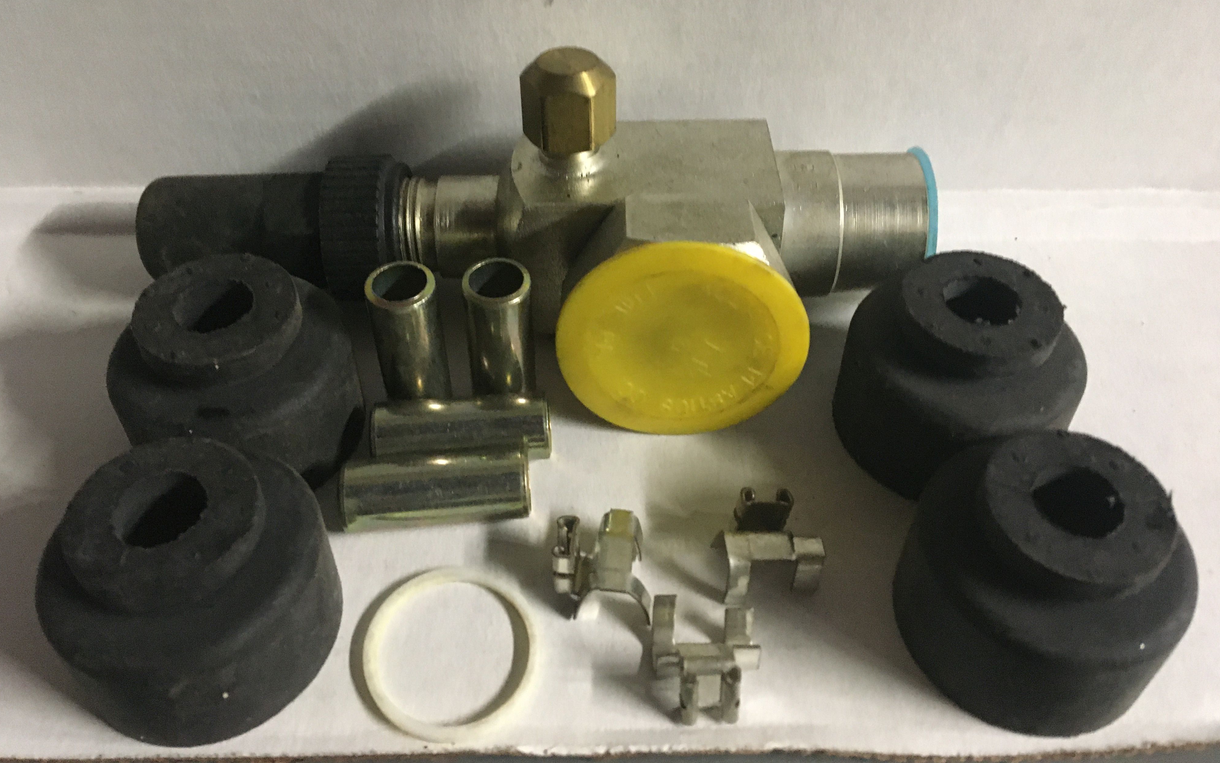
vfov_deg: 40.4
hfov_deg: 61.2
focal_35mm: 31
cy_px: 308
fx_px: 1031
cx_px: 607
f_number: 2.2
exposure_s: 1/15
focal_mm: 4.15
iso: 250
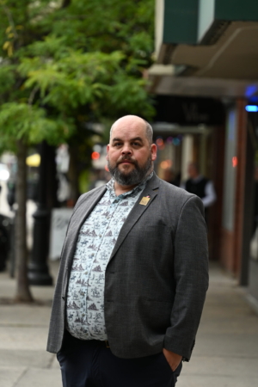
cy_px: 194
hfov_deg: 8.7
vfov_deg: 13.0
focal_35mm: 158
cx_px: 129
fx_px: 1693
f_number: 3.2
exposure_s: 1/250
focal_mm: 105
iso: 400
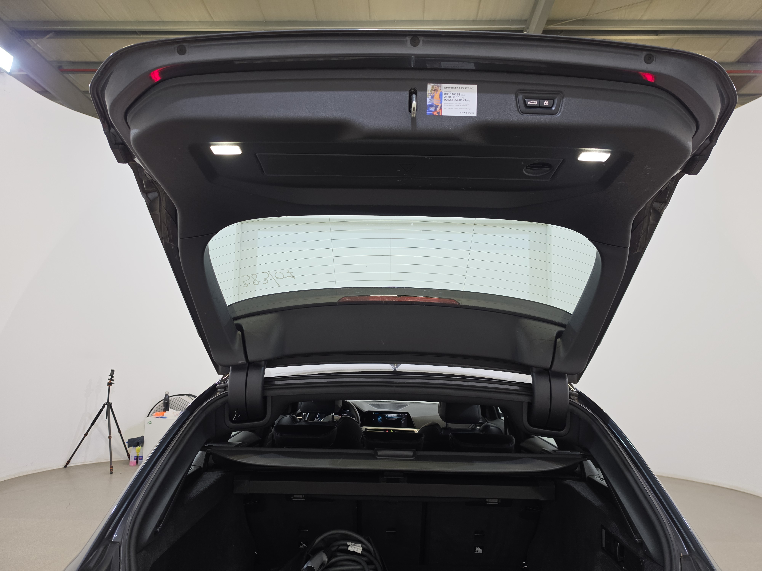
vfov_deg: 58.9
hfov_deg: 73.9
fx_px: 506
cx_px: 381
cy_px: 286
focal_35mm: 23
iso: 125
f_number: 1.4
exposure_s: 1/100
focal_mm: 6.5
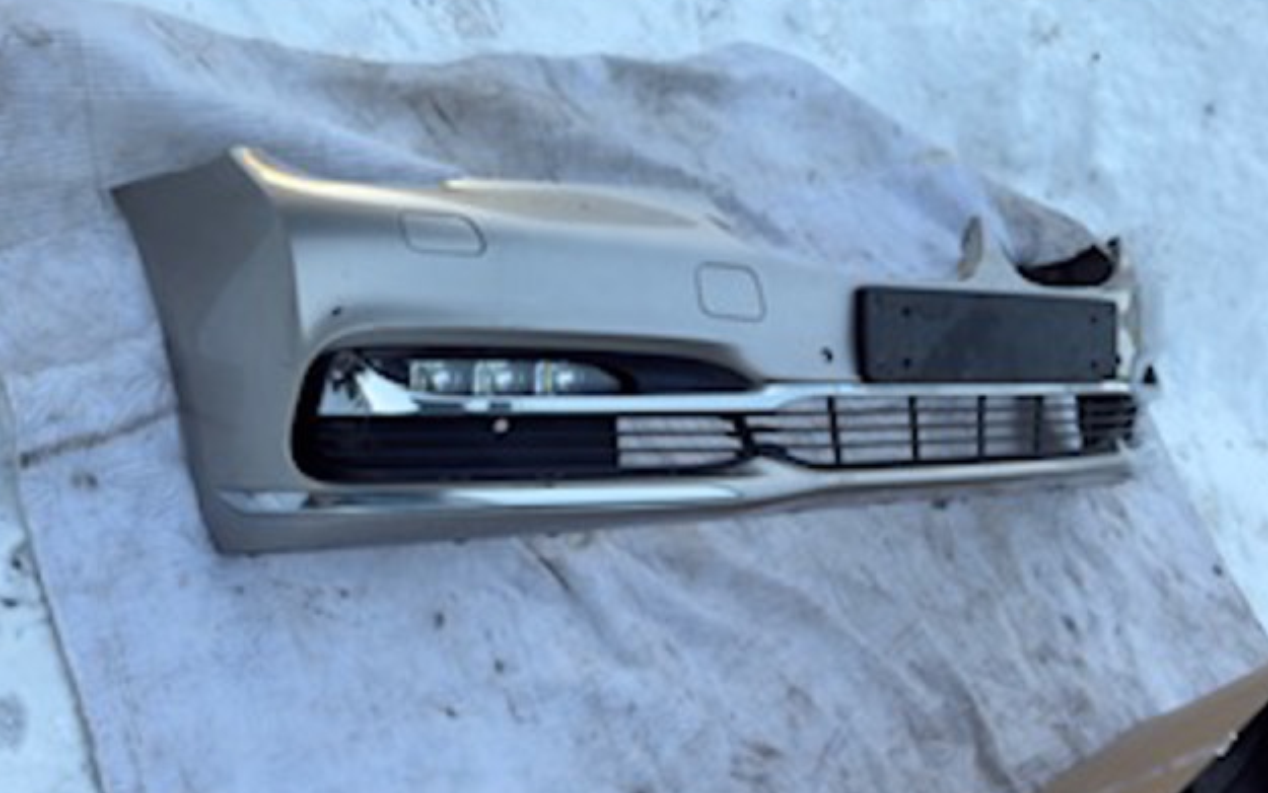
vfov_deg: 33.6
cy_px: 424
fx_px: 1314
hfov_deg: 51.5
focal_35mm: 38
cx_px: 633
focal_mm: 6.76
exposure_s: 1/88
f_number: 1.78
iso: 100
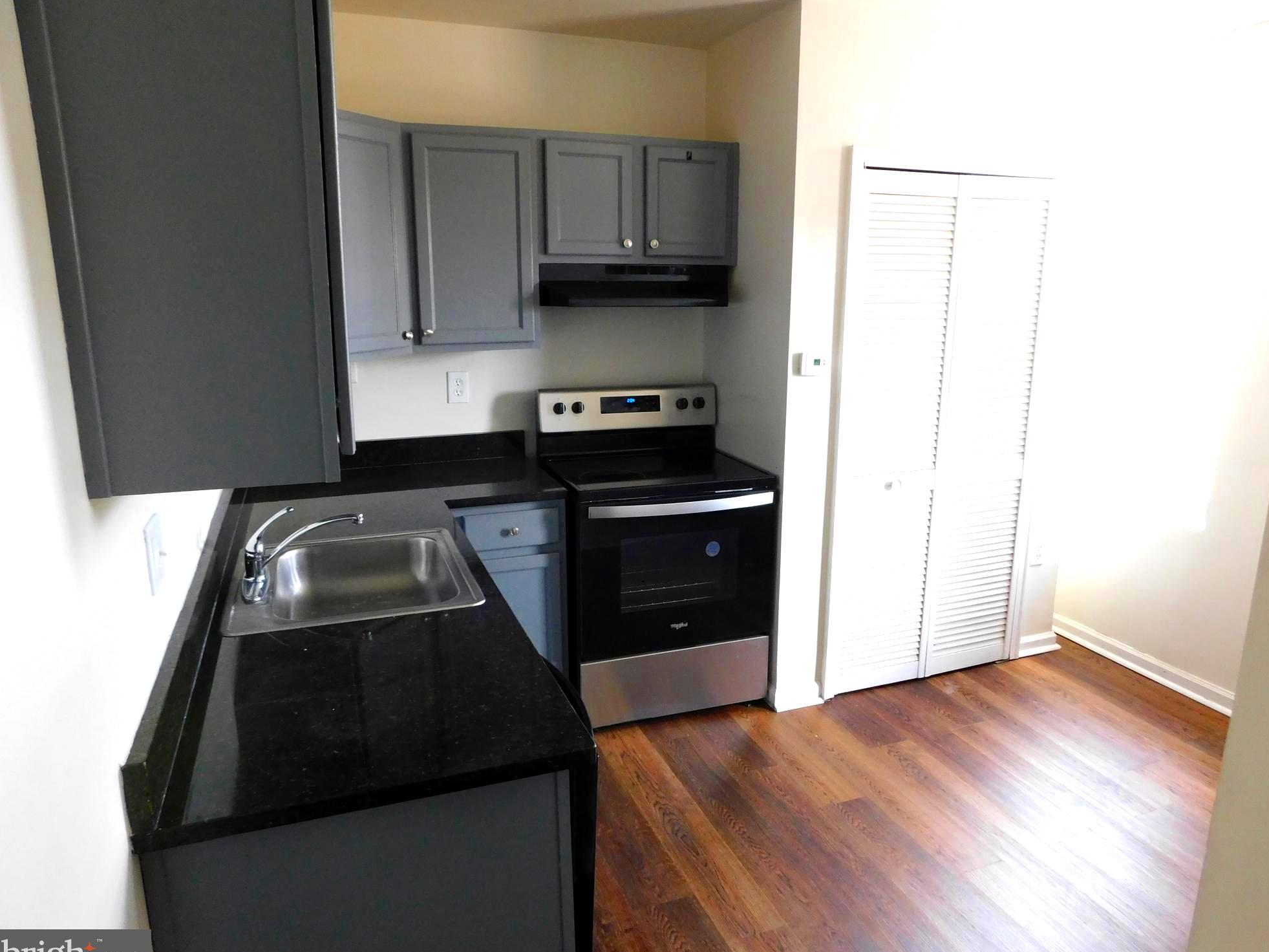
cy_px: 486
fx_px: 880
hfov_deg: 71.6
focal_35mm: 24
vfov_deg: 56.8
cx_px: 652
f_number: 3
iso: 320
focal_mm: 4
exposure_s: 1/30
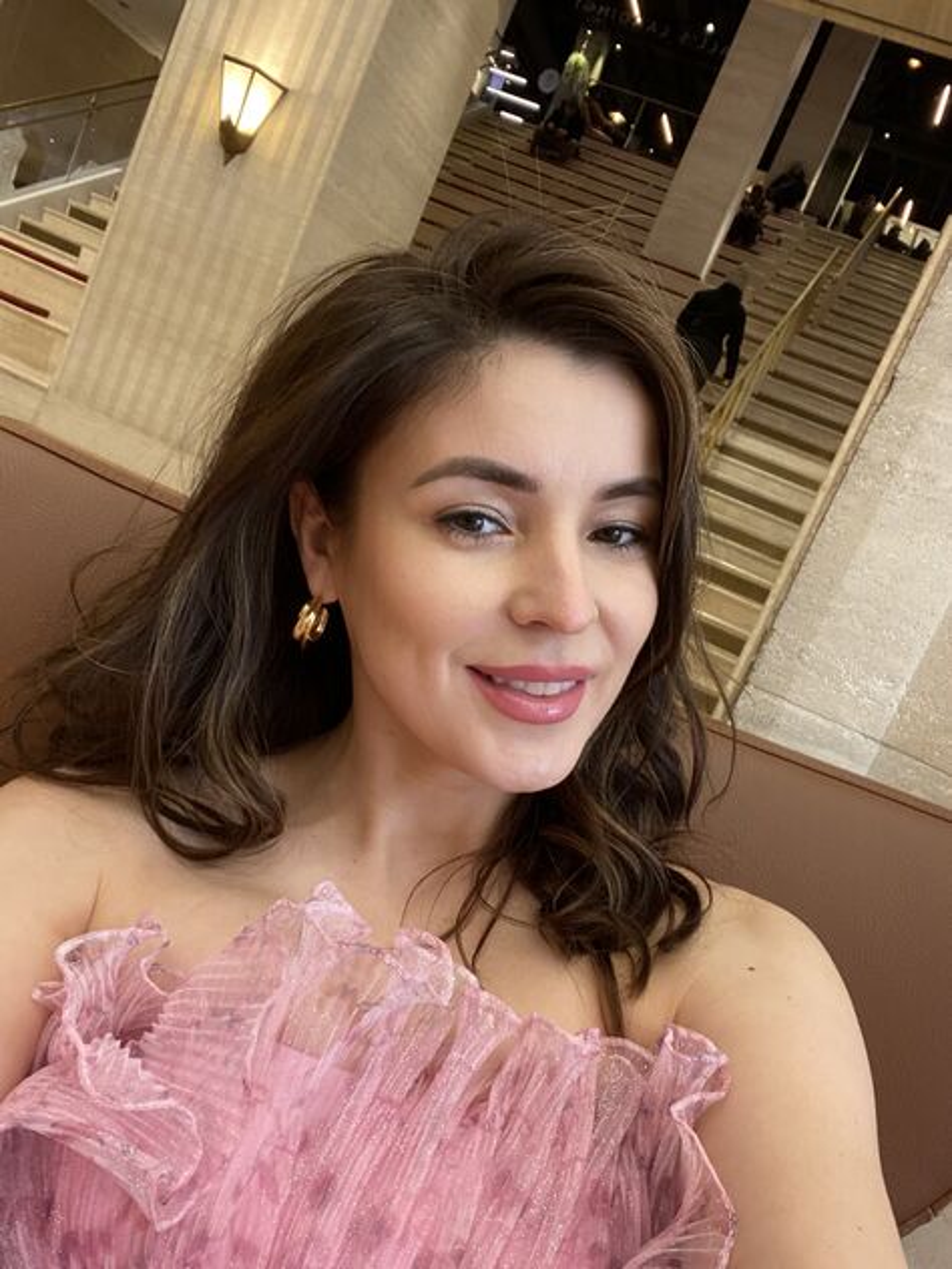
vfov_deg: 60.0
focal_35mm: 30
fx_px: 1100
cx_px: 476
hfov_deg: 46.8
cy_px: 634
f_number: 2.2
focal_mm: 2.71
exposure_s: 1/57
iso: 160
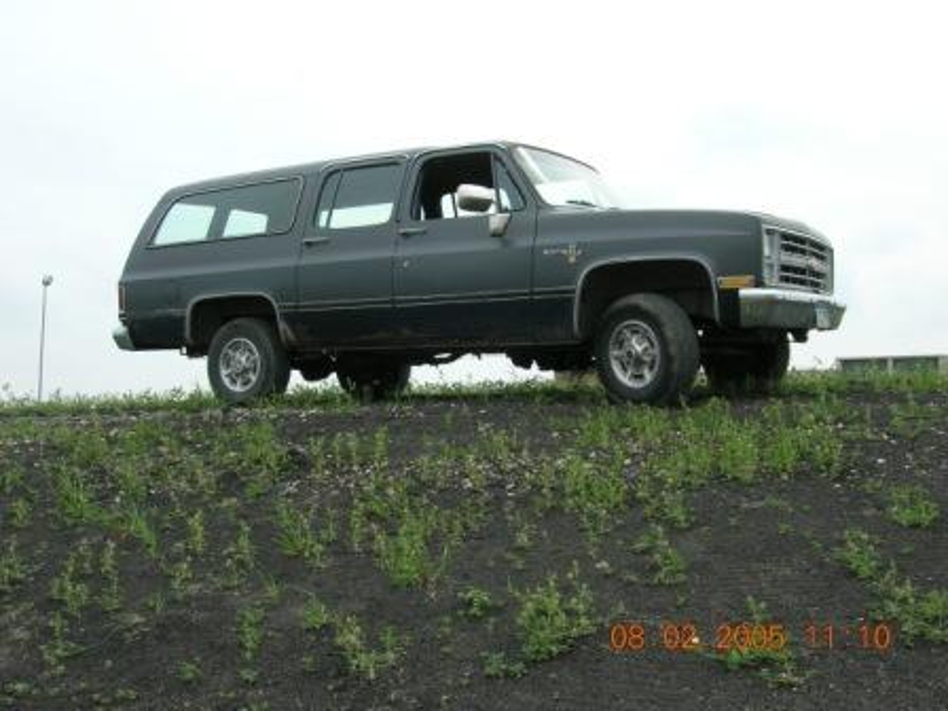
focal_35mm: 38
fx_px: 1041
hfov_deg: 49.0
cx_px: 474
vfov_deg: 37.7
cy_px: 356
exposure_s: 1/210
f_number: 5
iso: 50
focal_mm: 6.4
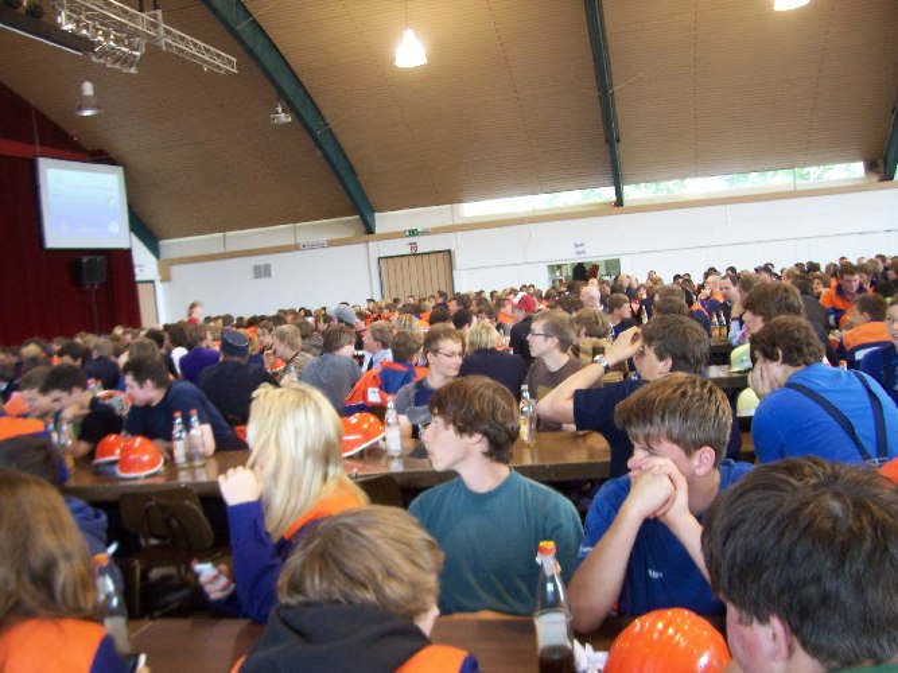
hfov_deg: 54.0
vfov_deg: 41.8
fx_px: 882
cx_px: 449
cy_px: 336
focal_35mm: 34
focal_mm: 5.6
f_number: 2.7
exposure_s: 1/20
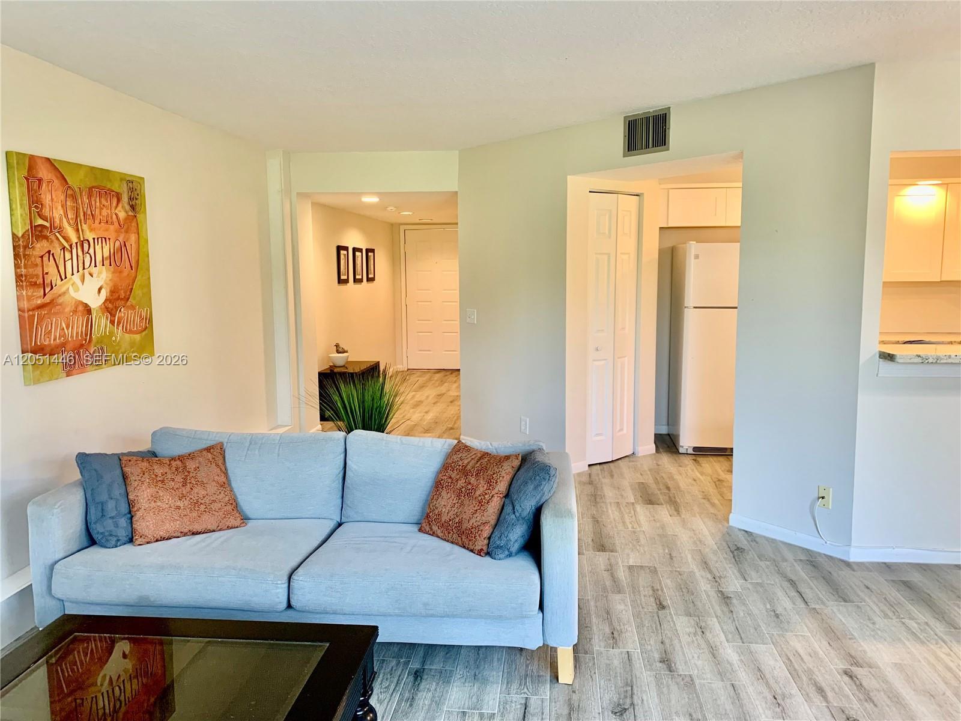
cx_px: 480
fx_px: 722
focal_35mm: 26
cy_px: 360
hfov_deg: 67.3
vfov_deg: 53.1
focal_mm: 4.25
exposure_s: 1/60
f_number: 1.8
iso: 125
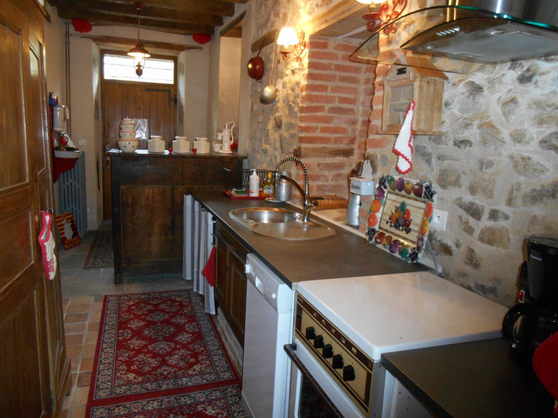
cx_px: 279
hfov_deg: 67.3
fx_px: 419
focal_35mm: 26
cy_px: 209
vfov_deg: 53.1
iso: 450
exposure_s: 1/25
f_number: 3.4
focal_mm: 4.7
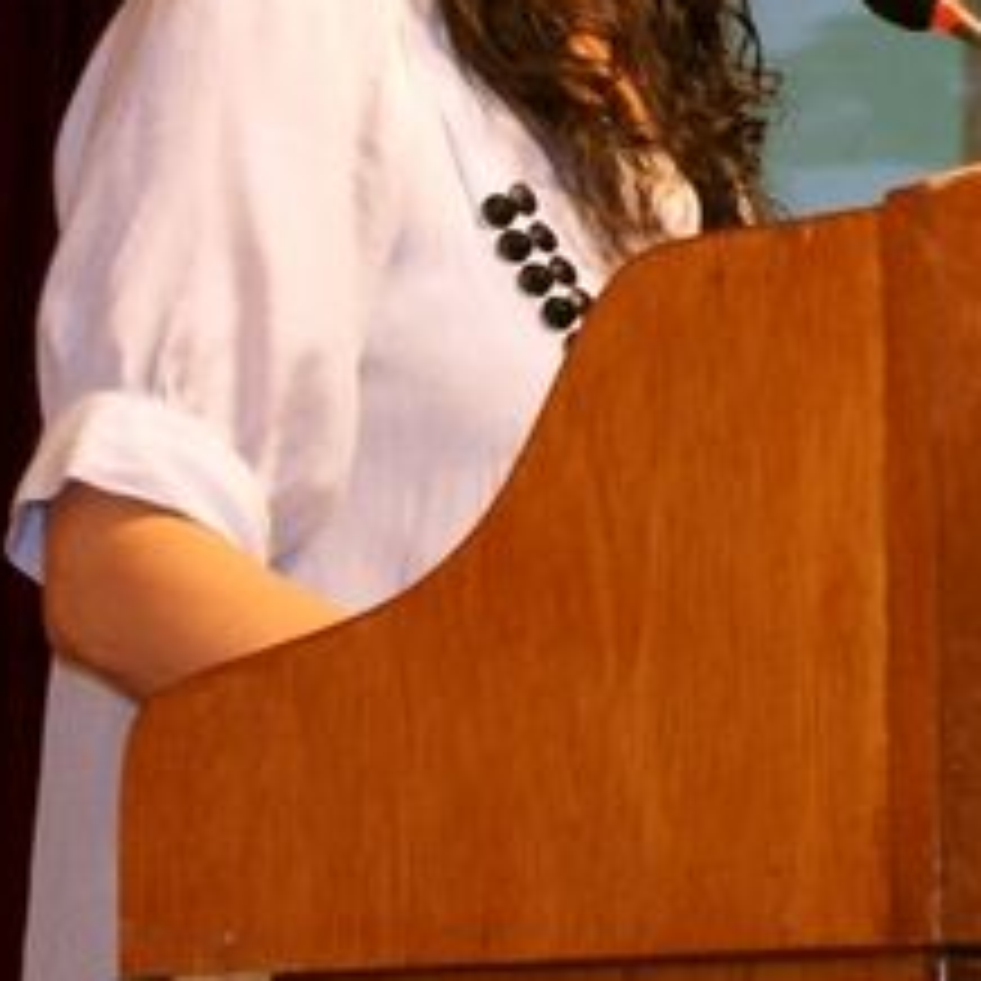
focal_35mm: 187
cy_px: 97
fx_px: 5996
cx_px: 1233
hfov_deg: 9.2
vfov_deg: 9.3
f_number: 5.6
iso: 1250
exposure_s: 1/100
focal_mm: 40
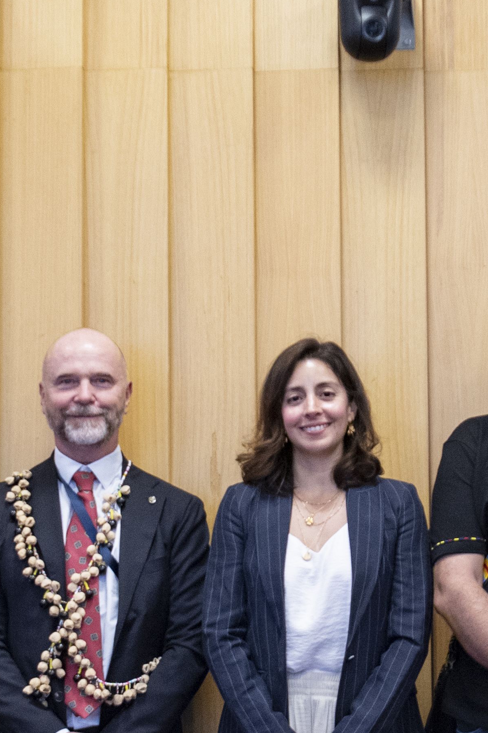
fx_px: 2135
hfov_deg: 13.0
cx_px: 391
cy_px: 419
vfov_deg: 19.4
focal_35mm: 105
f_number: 2.8
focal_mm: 34
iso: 2500
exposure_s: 1/250
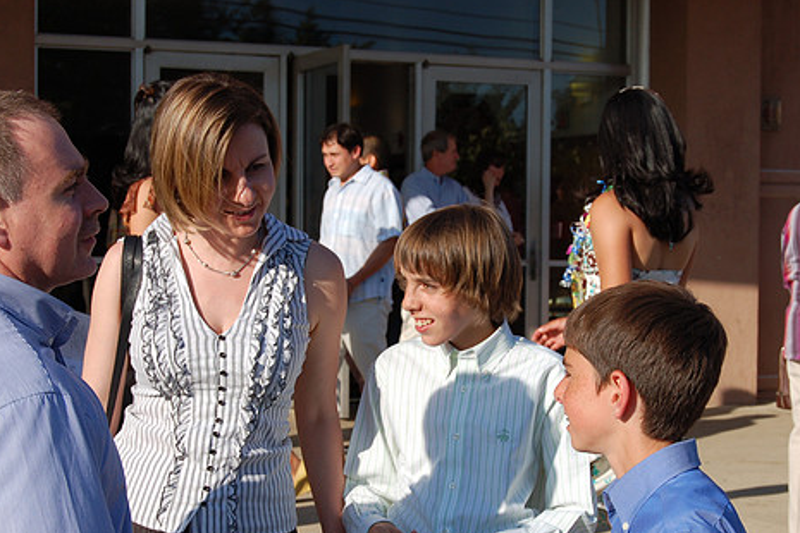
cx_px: 422
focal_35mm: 86
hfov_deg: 23.6
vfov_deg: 15.9
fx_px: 1911
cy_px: 325
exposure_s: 1/320
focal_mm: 46
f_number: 10
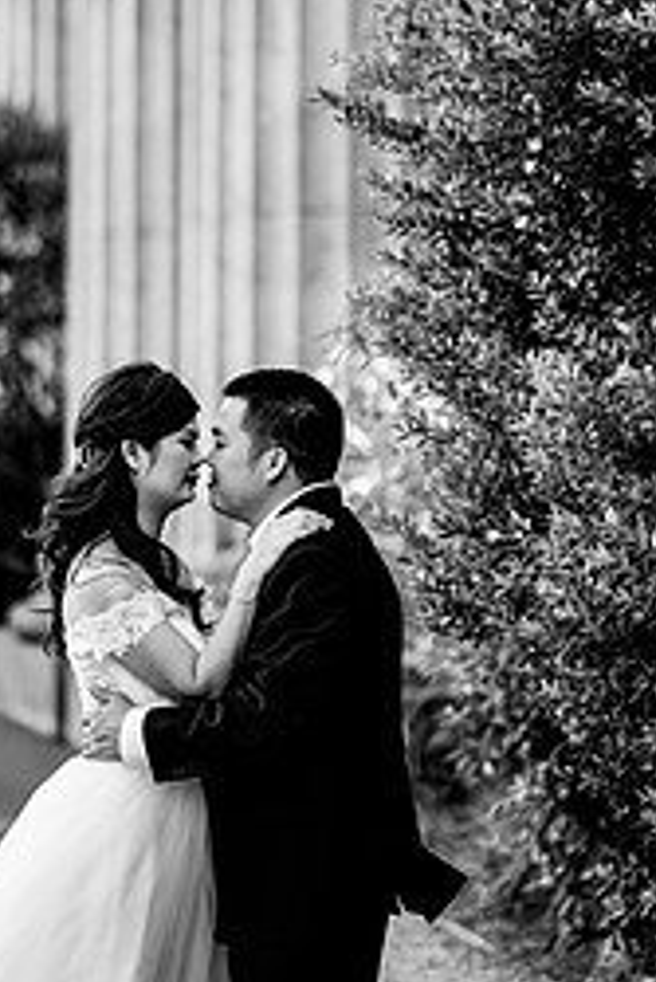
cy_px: 424
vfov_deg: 13.6
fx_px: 4121
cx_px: 185
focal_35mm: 151
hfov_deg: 9.1
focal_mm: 56
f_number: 1.2
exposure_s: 1/640
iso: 160
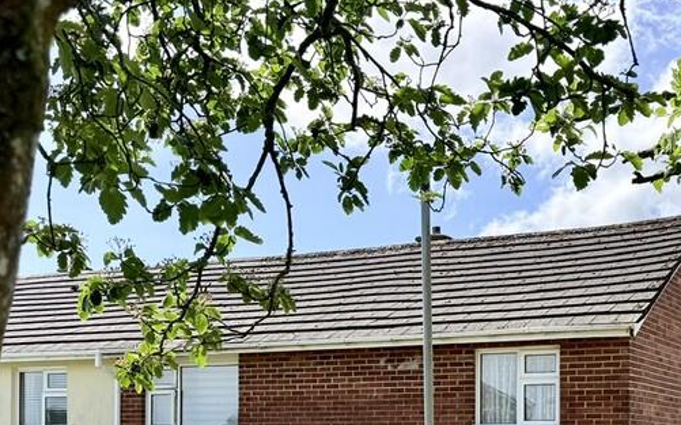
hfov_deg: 38.7
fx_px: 965
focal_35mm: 52
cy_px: 485
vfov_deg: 23.1
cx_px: 411
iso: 80
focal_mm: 6.76
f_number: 1.78
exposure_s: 1/3759
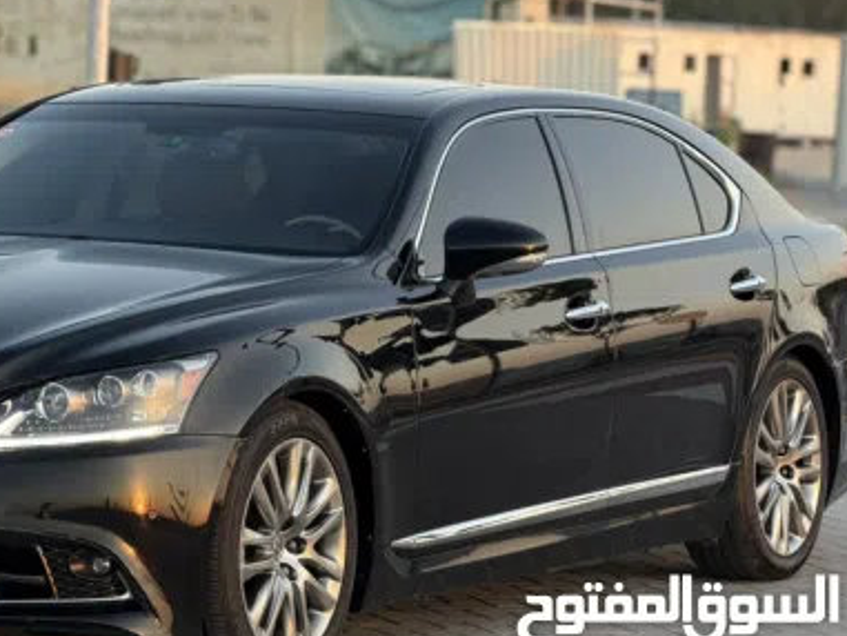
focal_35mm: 168
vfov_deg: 8.8
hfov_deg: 11.7
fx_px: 4112
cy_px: 254
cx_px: 182
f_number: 2.8
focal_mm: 16.89
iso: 80
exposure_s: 1/121
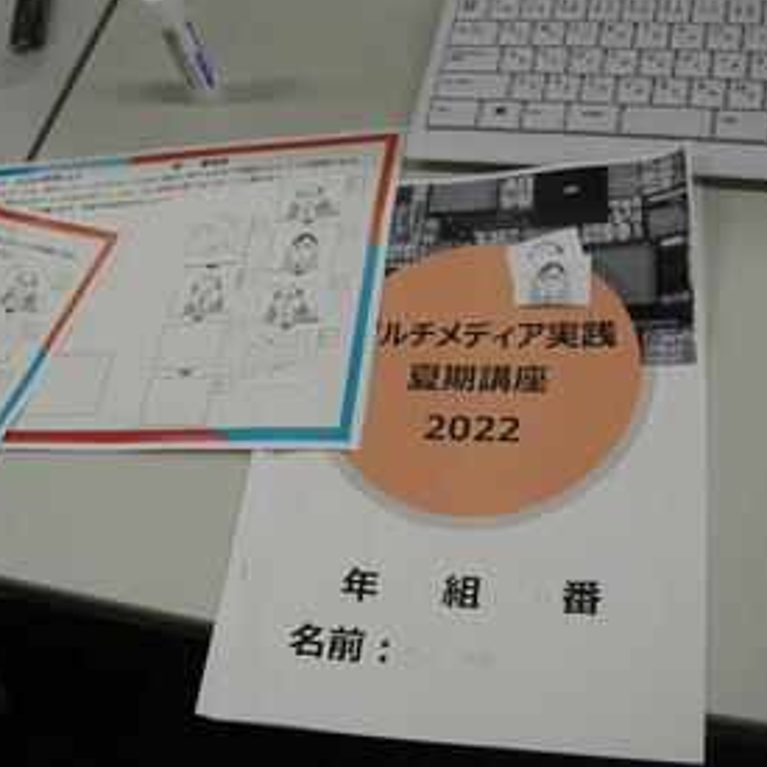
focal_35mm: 45
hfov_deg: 37.4
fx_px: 1128
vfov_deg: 37.5
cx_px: 296
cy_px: 351
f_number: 2.8
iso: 50
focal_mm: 5.8
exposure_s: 1/41.3
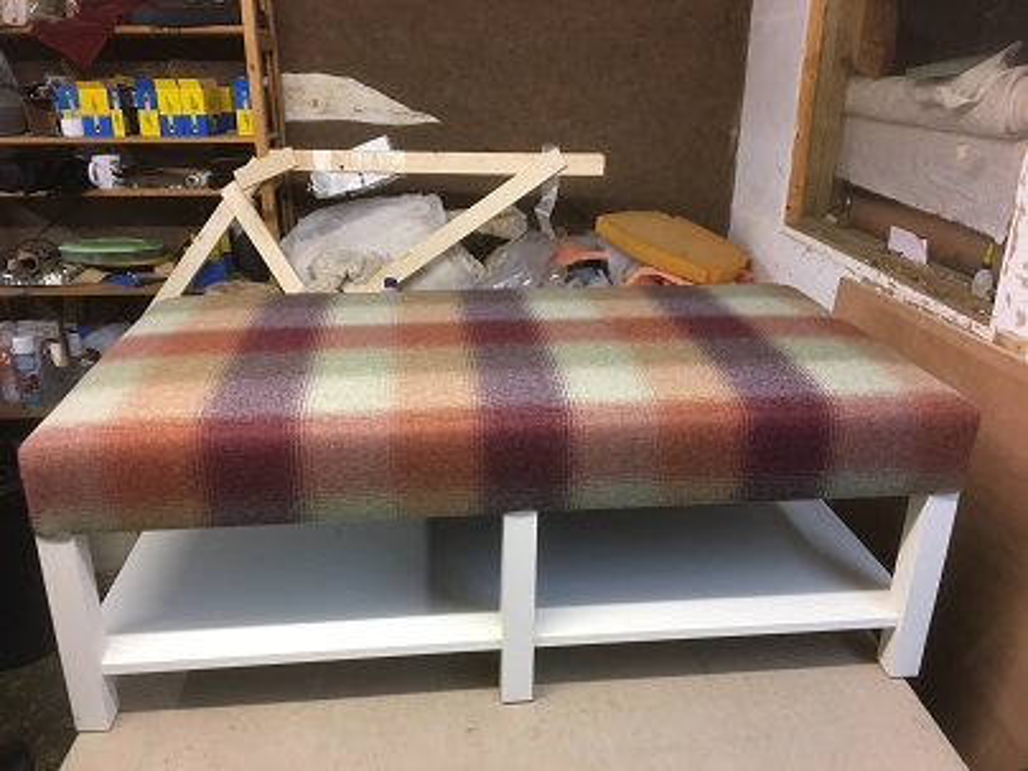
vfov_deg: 48.2
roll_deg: -0.7
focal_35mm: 29
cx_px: 514
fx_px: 861
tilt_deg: -21.3
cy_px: 386
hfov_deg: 61.7
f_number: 2.2
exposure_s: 1/33
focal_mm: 4.15
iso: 125
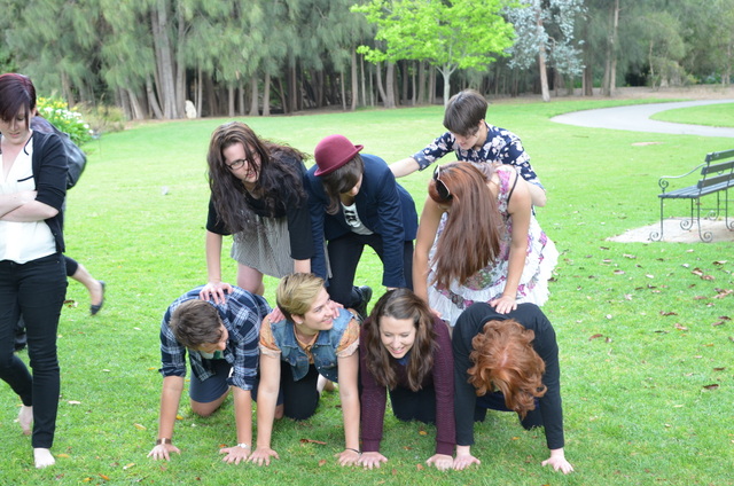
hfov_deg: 37.9
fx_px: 1068
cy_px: 243
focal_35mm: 52
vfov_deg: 25.6
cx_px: 367
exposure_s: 1/80
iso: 400
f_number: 4.5
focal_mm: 35
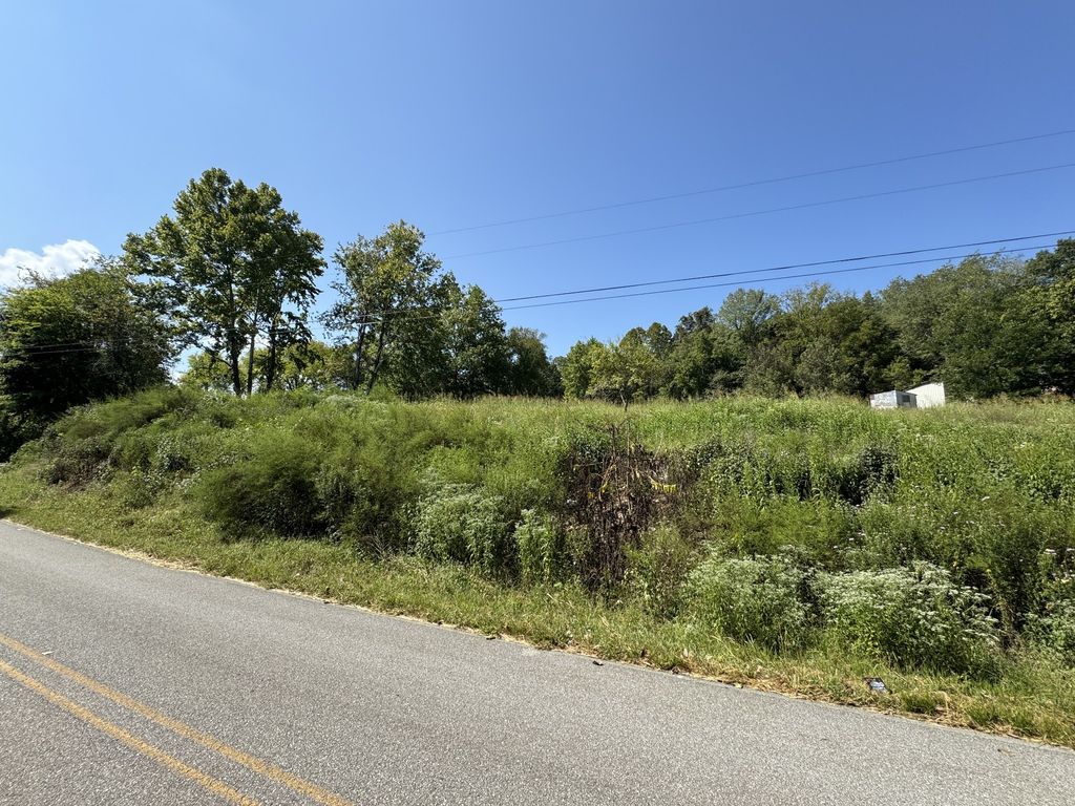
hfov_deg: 102.1
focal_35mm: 14
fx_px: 435
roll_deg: -0.2
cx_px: 538
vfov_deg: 85.7
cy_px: 403
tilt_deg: +6.7
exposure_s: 1/1256
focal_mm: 2.22
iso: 50
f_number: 2.2
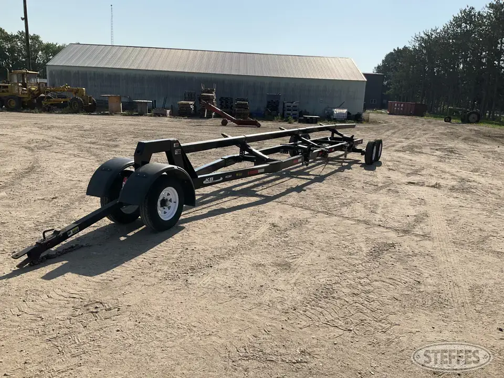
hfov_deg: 61.7
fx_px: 422
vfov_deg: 48.2
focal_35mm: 29
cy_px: 189
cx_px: 252
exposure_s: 1/2959
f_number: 1.8
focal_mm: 3
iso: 25
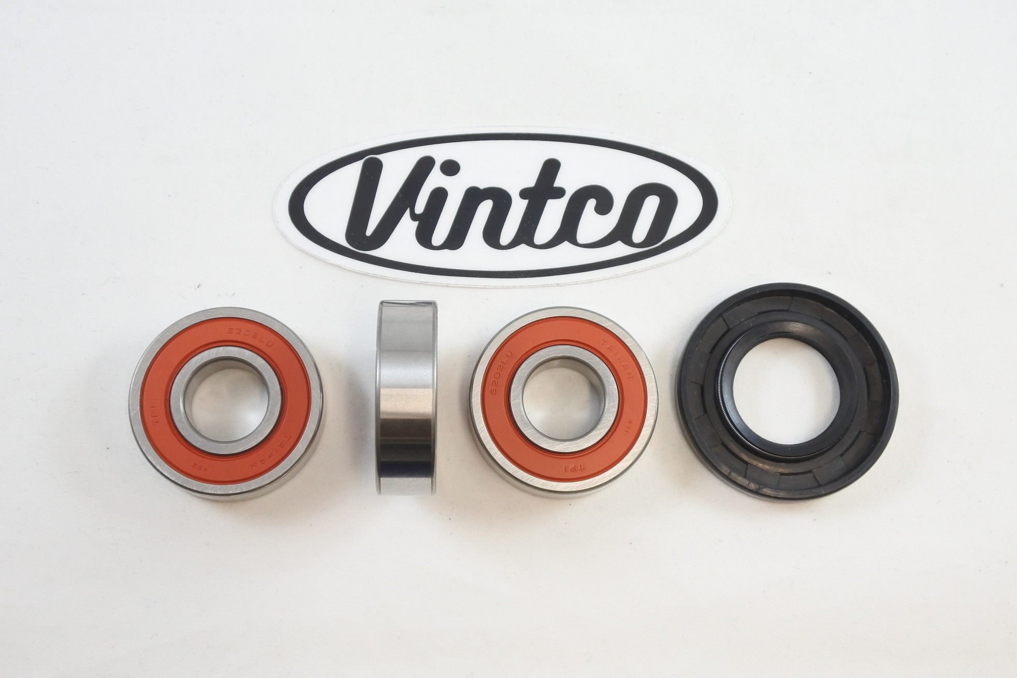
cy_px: 339
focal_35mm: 46
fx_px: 1300
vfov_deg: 29.3
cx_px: 508
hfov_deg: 42.7
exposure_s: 1/125
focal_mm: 17.2
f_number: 4.5
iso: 560
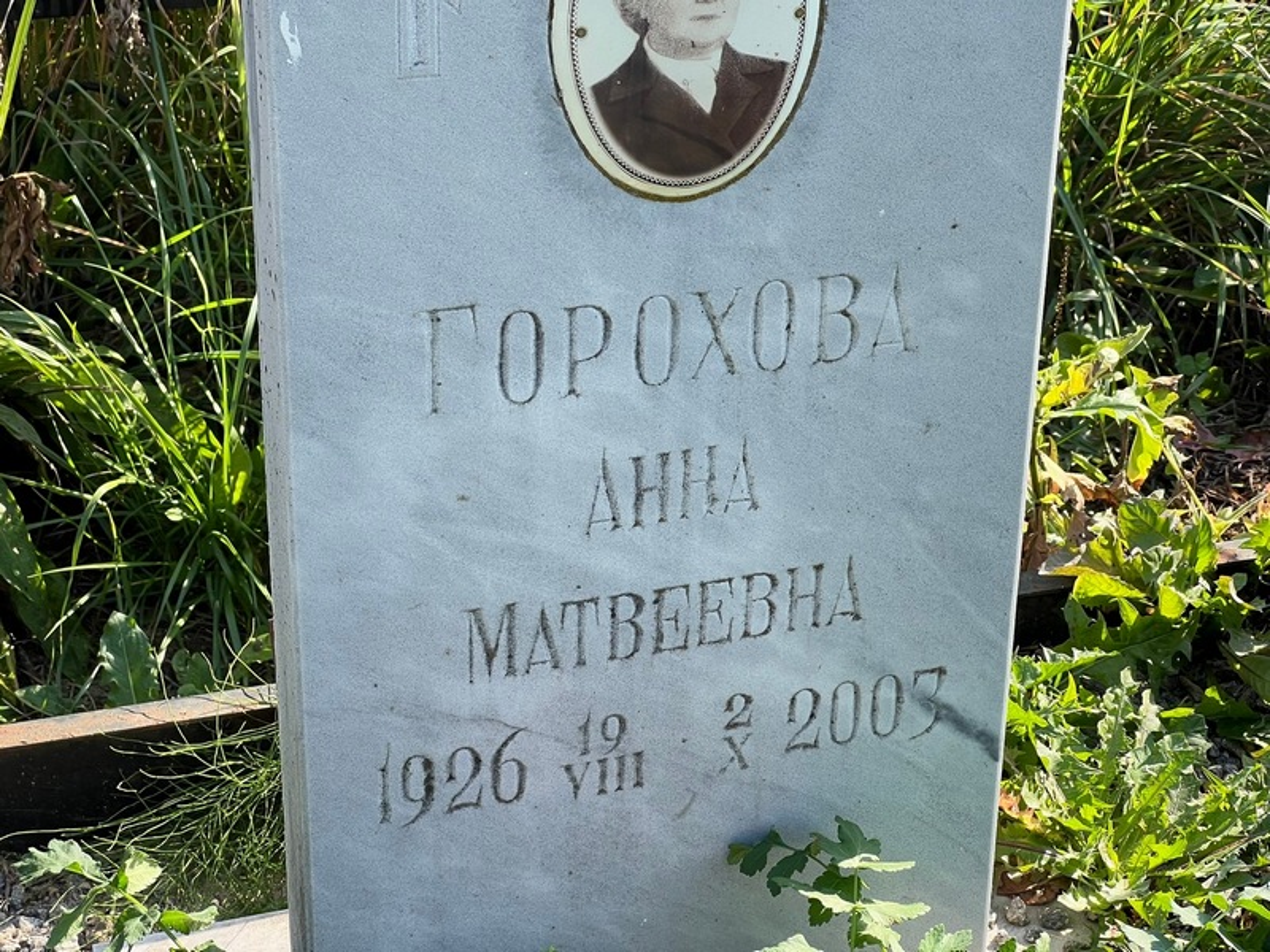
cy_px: 476
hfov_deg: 25.3
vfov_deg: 19.1
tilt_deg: -29.5
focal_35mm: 77
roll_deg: +1.3
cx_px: 635
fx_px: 2825
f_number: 2.8
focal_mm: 9
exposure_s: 1/174
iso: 32
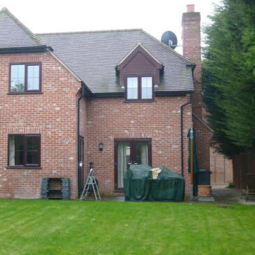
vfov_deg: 29.6
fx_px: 483
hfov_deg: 29.0
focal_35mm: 58
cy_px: 124
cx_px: 58
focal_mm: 7.4
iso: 125
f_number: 3.3
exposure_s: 1/60
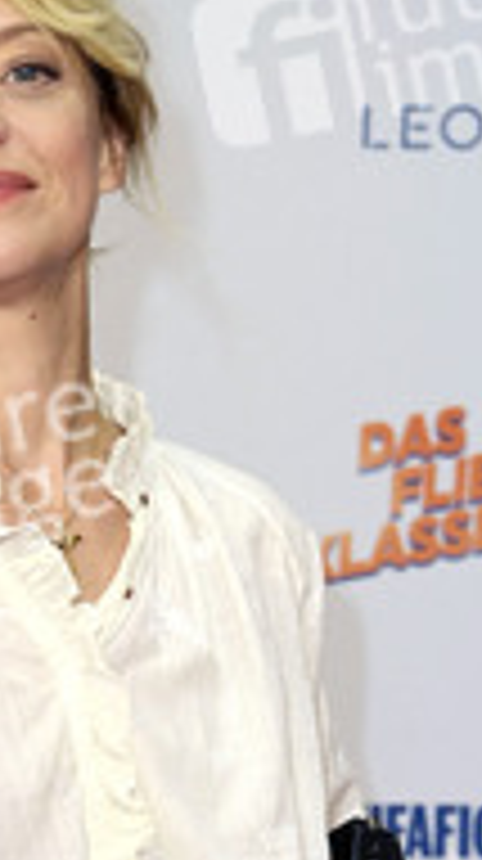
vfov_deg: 13.5
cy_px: 716
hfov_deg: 7.6
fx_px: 3601
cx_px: 14
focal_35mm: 158
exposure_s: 1/200
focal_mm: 72
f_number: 5.6
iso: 640
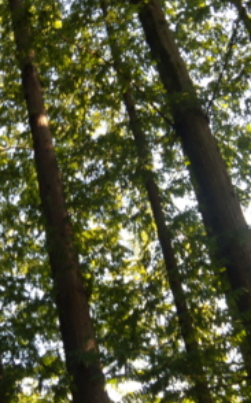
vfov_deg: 38.9
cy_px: 200
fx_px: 571
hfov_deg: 24.7
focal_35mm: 52
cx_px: 97
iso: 125
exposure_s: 1/60
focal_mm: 6.4
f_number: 3.6
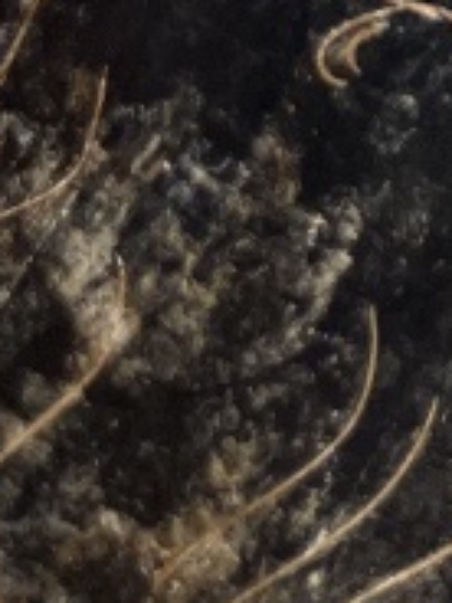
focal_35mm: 170
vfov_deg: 9.8
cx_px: 1176
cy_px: -1003
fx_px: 2960
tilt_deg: -53.7
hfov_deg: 7.9
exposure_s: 1/223
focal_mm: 5.1
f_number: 1.6
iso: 40
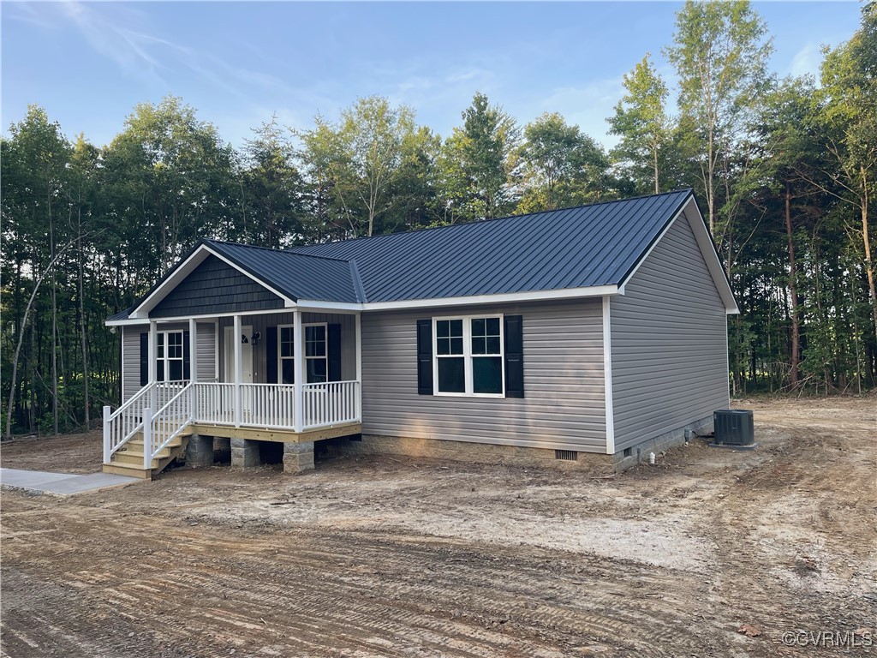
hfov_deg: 67.3
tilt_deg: -0.3
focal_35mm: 26
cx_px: 438
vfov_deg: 53.1
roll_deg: +0.8
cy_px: 329
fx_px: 659
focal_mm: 5.1
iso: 40
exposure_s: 1/286
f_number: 1.6
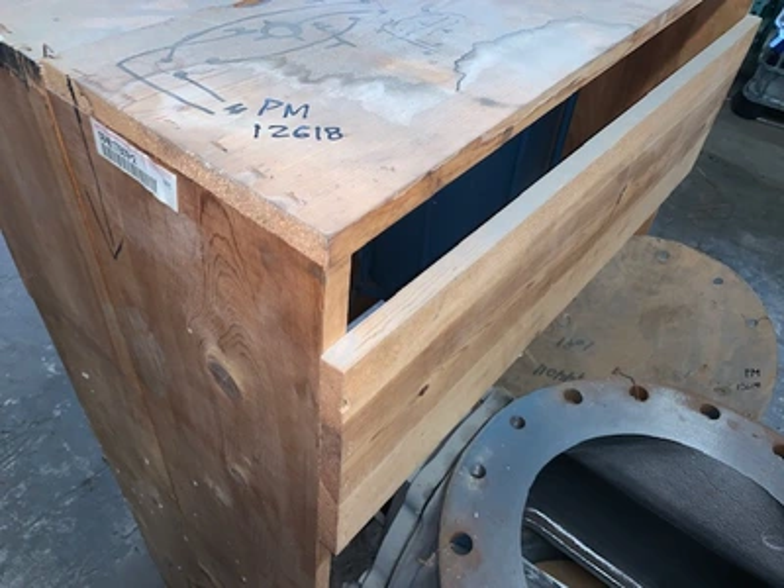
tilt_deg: -46.8
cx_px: 392
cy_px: 294
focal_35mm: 26
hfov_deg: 67.3
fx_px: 589
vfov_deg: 53.1
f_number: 1.8
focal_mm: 4.25
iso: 50
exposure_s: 1/7
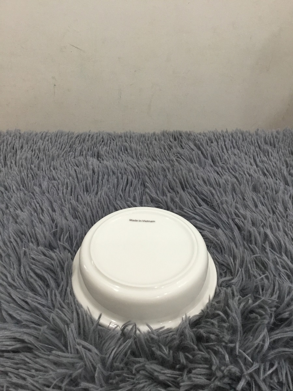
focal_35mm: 31
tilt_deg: -37.4
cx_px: 146
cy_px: 196
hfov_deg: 45.4
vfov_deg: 58.4
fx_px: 350
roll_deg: +1.8
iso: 64
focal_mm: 3.3
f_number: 2.4
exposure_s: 1/33
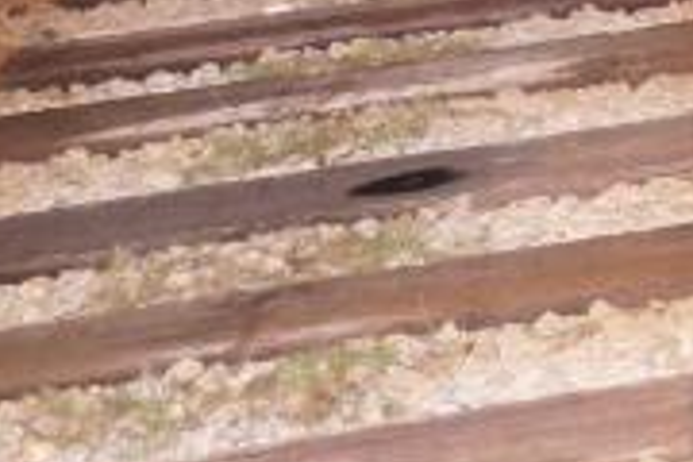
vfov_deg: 8.1
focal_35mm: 160
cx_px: 1502
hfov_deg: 11.3
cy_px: -483
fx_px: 3080
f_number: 3.5
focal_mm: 24
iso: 1600
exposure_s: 1/60
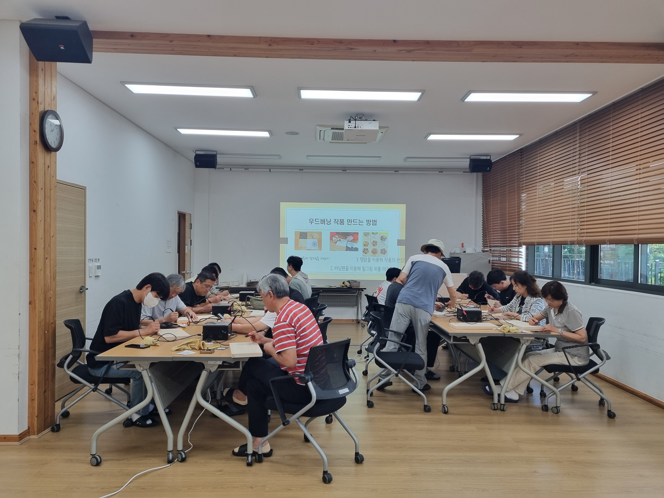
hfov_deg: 67.3
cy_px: 249
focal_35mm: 26
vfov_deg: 53.1
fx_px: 499
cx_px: 332
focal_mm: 5.4
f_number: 1.8
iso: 100
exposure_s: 1/120
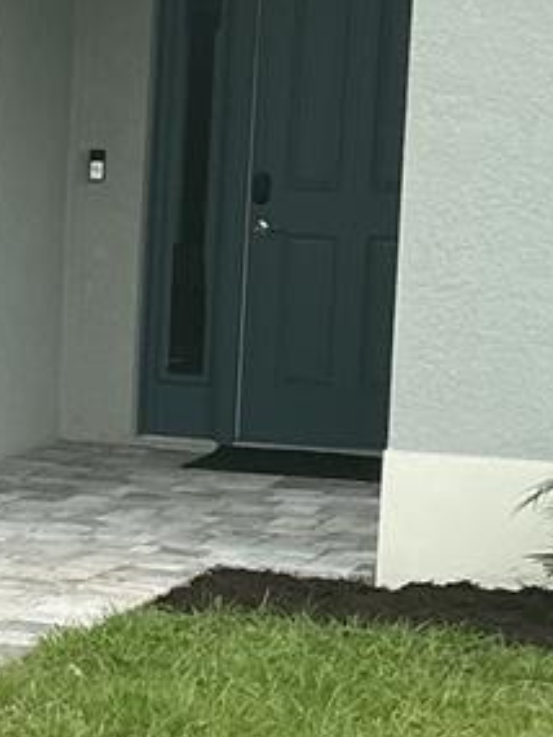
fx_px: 2597
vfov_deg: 16.1
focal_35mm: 122
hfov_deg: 11.6
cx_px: -300
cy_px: 429
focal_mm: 3
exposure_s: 1/620
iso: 25
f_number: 1.8
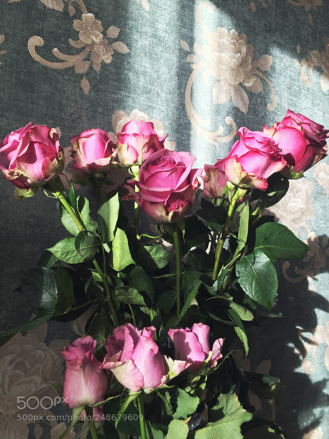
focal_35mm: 29
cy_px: 220
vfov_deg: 61.7
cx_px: 164
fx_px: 367
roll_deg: -2.1
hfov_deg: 48.2
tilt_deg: +6.9
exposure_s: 1/100
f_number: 2.2
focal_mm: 4.15
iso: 32
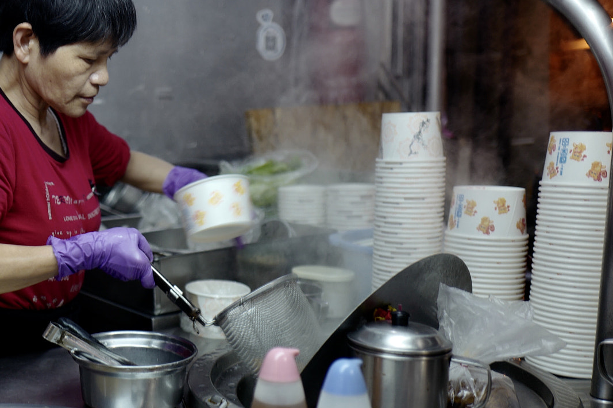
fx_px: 715
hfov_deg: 45.5
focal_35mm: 42
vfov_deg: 31.9
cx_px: 194
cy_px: 207
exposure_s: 1/80
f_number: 1.7
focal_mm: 28
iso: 125
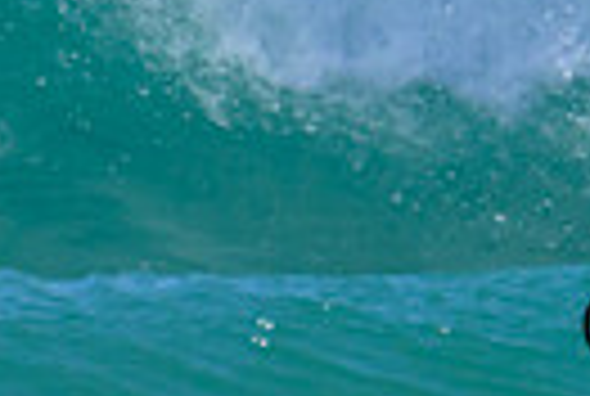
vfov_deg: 0.3
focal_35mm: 4849
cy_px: -709
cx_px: 926
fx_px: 79651
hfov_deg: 0.4
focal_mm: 800
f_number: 11
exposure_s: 1/2000
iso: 1250
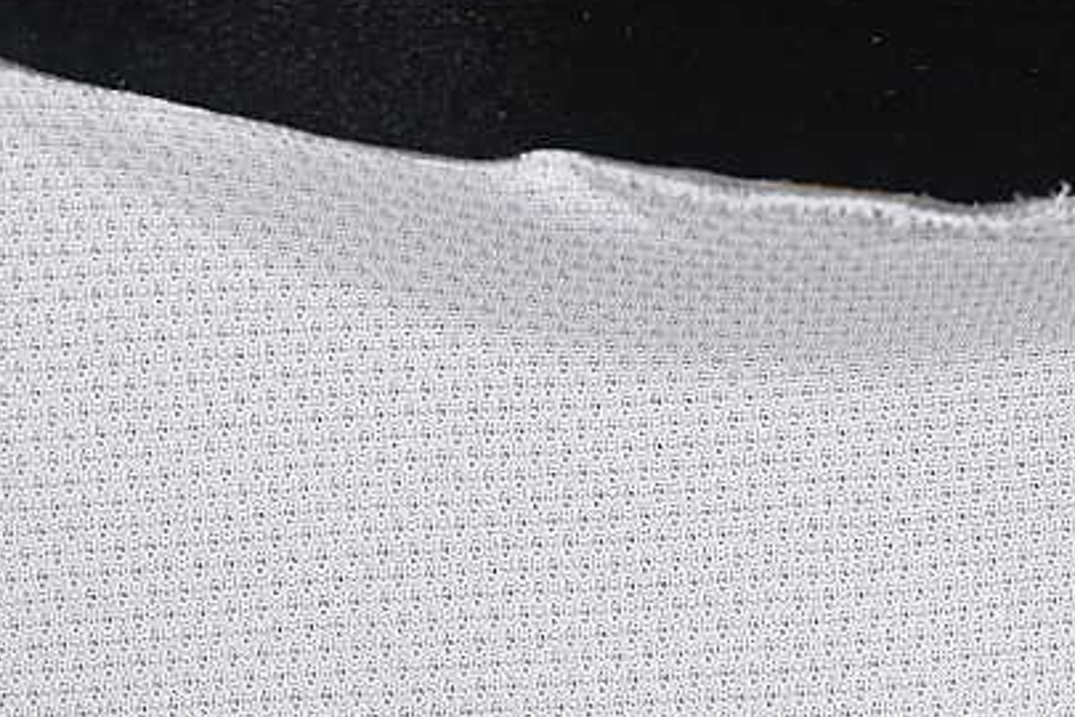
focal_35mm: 200
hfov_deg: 10.3
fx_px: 5972
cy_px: 706
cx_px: 496
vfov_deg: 6.8
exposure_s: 1/60
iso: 160
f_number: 7.1
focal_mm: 50
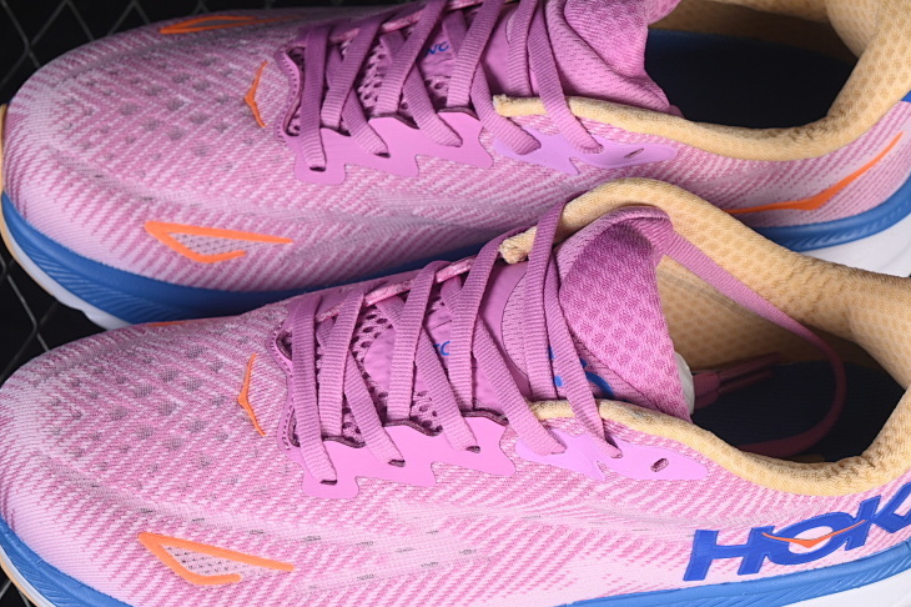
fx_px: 2808
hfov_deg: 18.4
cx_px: 498
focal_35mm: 111
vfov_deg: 12.3
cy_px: 318
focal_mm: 50
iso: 160
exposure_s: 1/80
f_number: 7.1
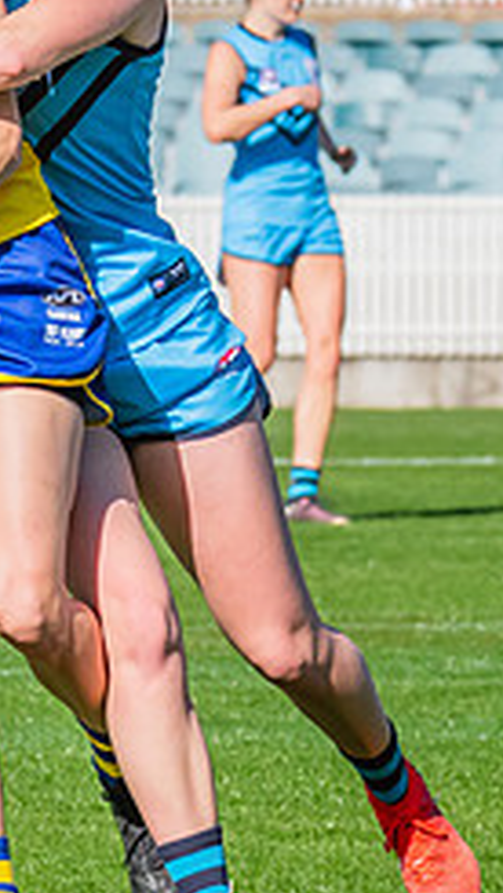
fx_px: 20726
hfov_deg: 1.4
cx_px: -127
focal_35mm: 875
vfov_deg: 2.5
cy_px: 193
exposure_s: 1/1250
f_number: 13
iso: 800
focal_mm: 220
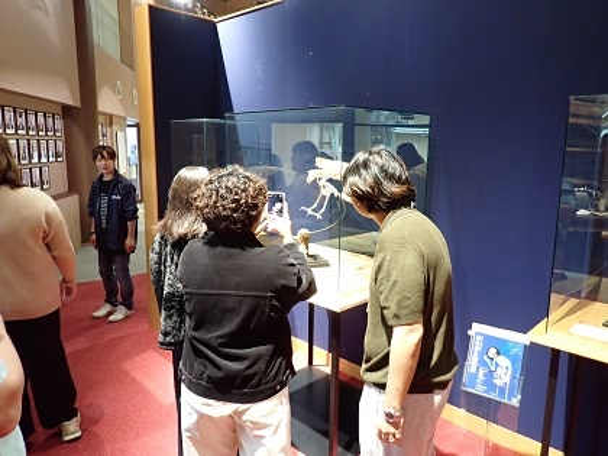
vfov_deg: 54.9
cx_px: 304
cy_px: 228
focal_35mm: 25
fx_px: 439
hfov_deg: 69.4
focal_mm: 4.5
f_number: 2
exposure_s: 1/30
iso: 640
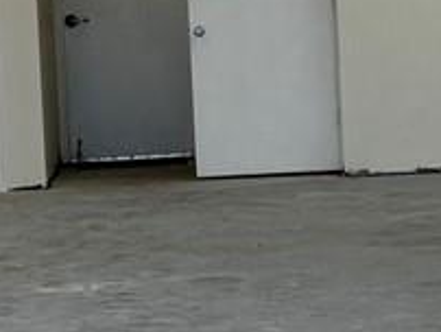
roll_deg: +2.8
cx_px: 240
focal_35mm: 190
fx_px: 2423
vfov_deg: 7.8
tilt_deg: -4.0
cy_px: 177
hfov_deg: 10.4
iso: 100
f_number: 1.78
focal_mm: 6.76
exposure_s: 1/478
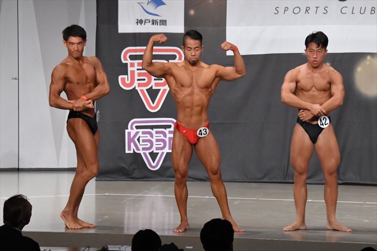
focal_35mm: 183
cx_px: 188
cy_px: 126
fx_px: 1916
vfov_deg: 7.5
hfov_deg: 11.2
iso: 6400
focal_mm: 122
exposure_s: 1/400
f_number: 5.6
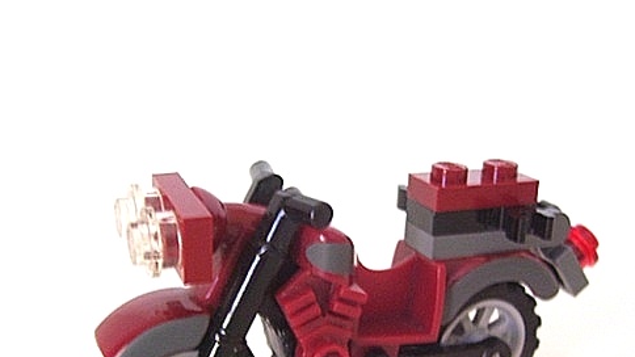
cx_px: 332
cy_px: 284
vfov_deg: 24.1
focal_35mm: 49
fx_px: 825
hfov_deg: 42.1
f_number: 2.7
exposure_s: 1/8
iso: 160
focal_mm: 5.6
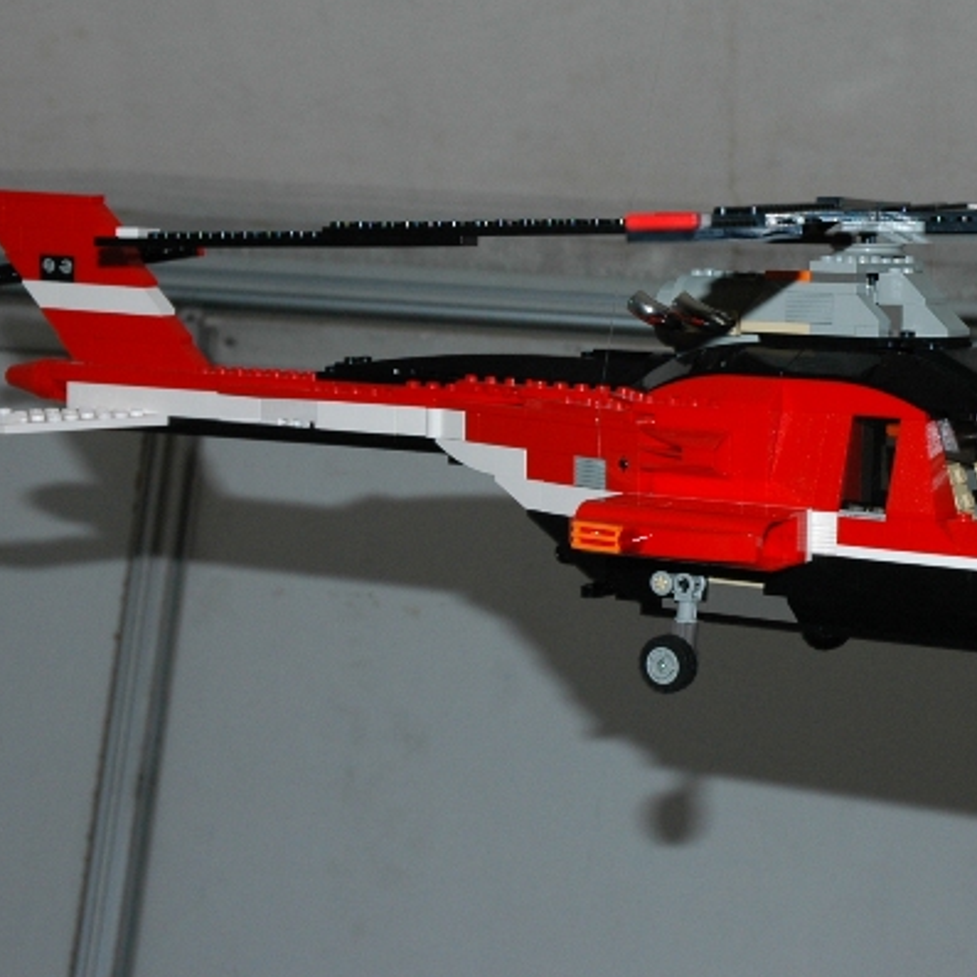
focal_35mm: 90
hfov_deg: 19.0
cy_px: 383
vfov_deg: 19.3
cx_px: 861
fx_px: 2869
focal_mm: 35
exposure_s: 1/60
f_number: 8
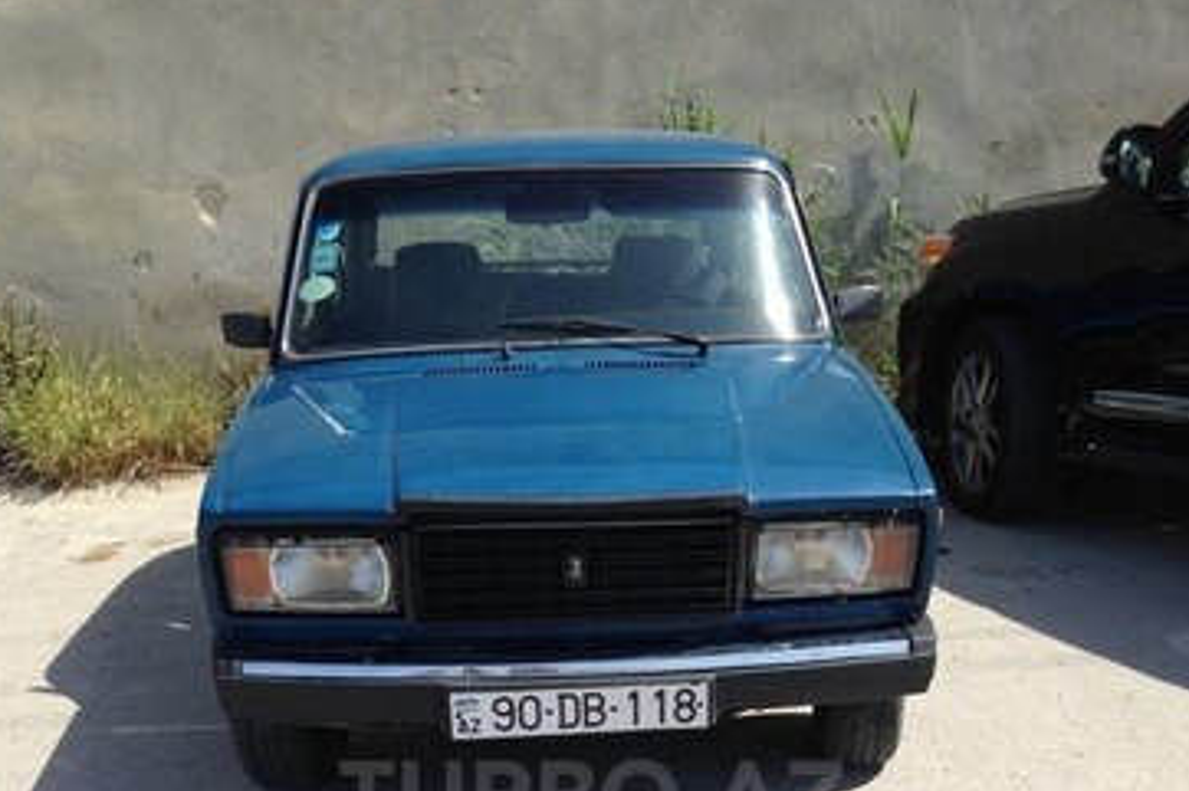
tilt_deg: -18.2
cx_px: 591
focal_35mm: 47
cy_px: 798
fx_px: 1552
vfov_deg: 27.0
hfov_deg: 41.9
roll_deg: +0.5
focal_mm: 4.12
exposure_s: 1/1391
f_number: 2.4
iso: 50
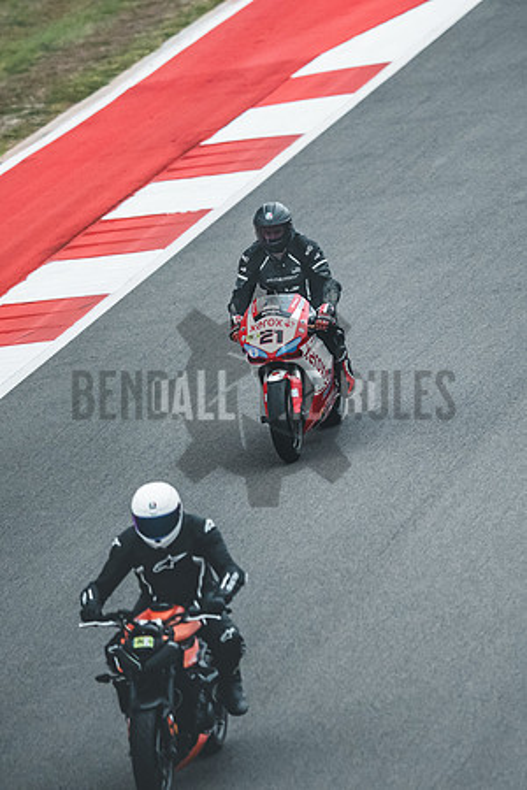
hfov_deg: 3.1
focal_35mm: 450
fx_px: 9880
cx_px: 370
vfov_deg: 4.6
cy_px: 395
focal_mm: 200
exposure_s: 1/1600
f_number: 2
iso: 3200
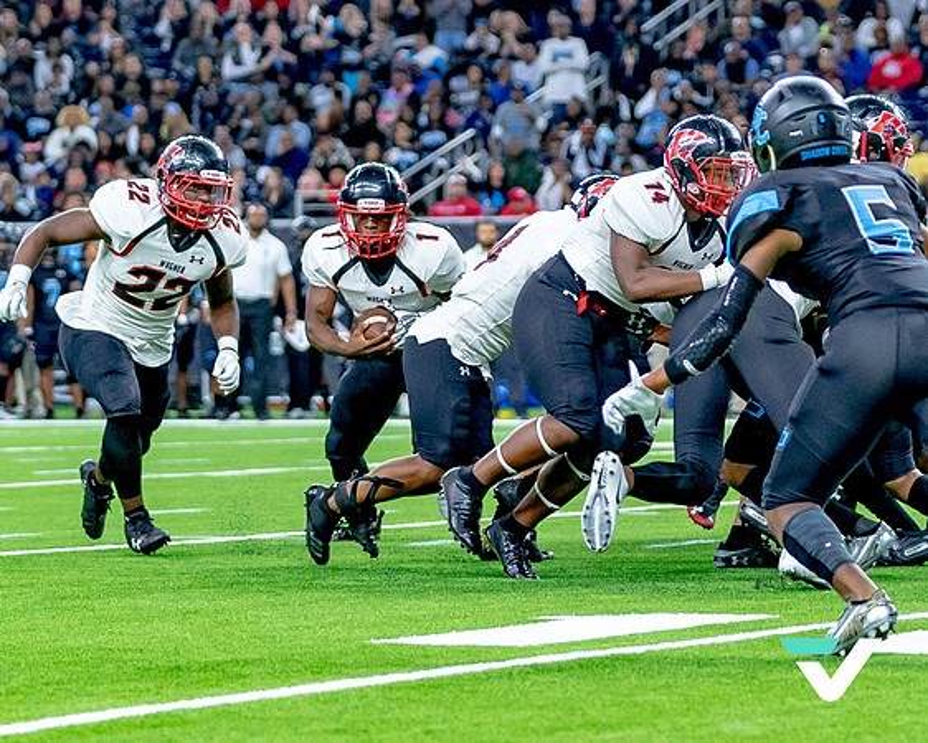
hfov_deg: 8.0
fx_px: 6655
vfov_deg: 6.4
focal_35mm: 242
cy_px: 230
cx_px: 660
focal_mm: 95
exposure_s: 1/1500
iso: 2000
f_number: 2.8
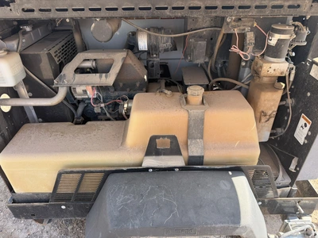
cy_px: 119
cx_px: 159
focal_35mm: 24
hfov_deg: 71.6
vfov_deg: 56.8
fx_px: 220
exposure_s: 1/992
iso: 100
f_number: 1.78
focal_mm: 6.76
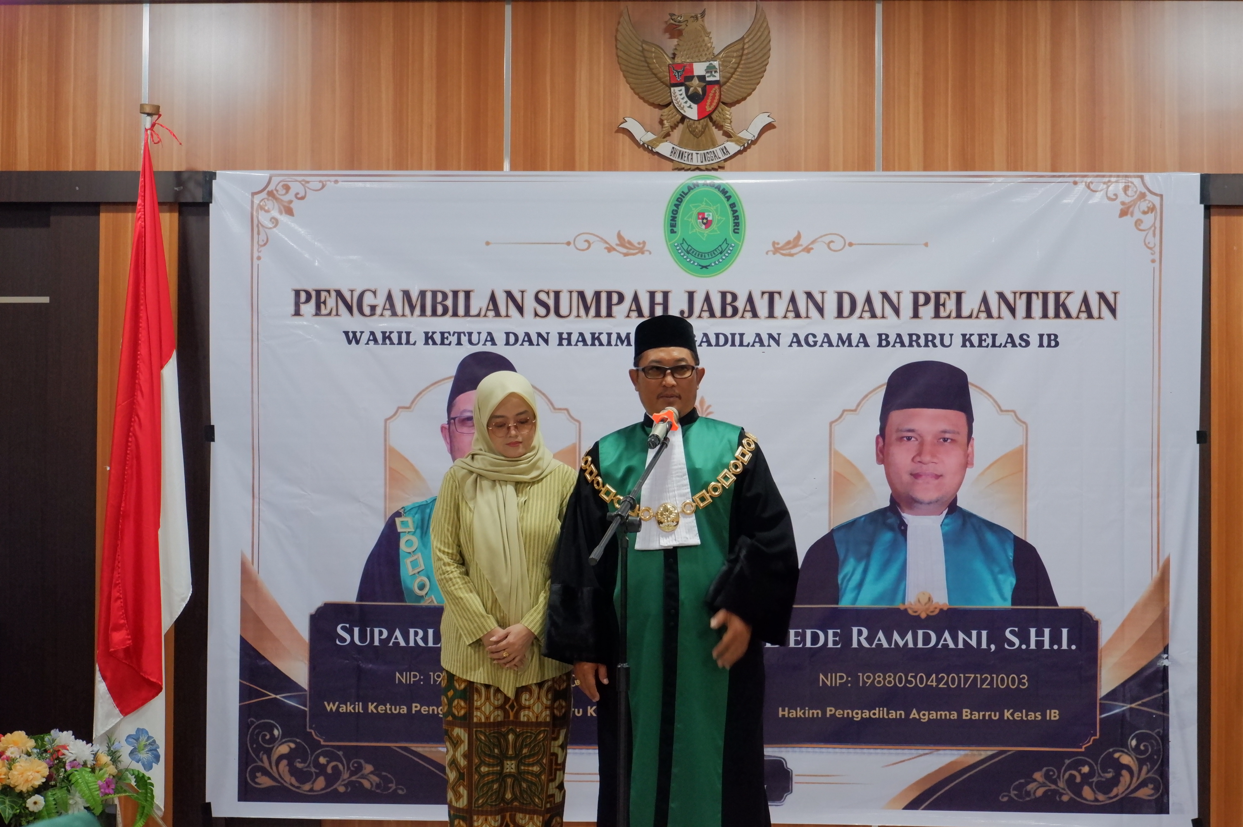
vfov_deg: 20.9
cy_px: 414
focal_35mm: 65
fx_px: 2242
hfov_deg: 31.0
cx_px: 622
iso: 3200
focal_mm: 43.2
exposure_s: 1/42
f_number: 5.6
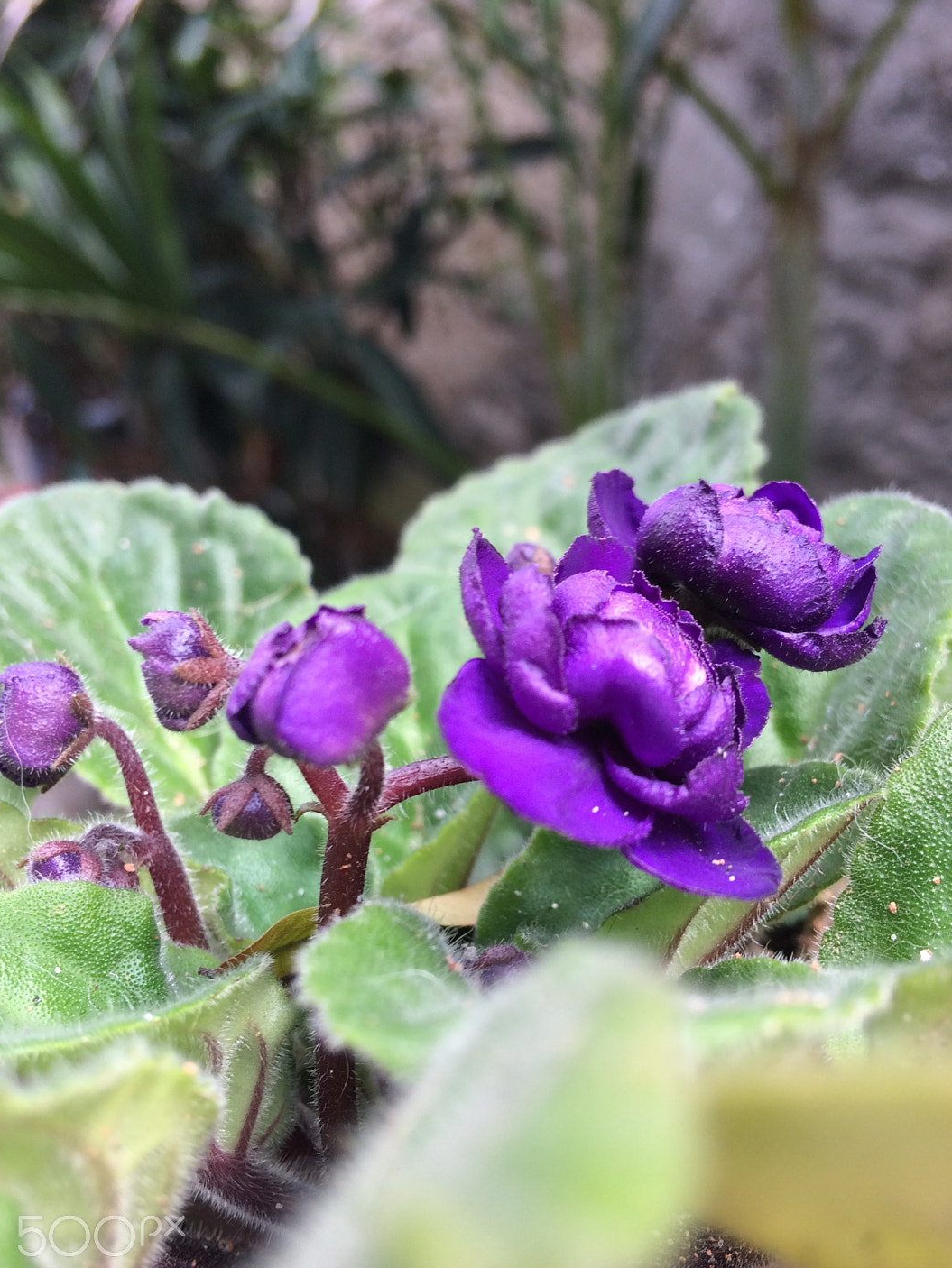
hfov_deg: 42.9
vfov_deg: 55.3
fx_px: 1210
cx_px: 503
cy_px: 633
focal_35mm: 33
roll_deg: +2.7
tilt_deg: -33.2
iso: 32
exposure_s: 1/146
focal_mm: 4.15
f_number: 2.2
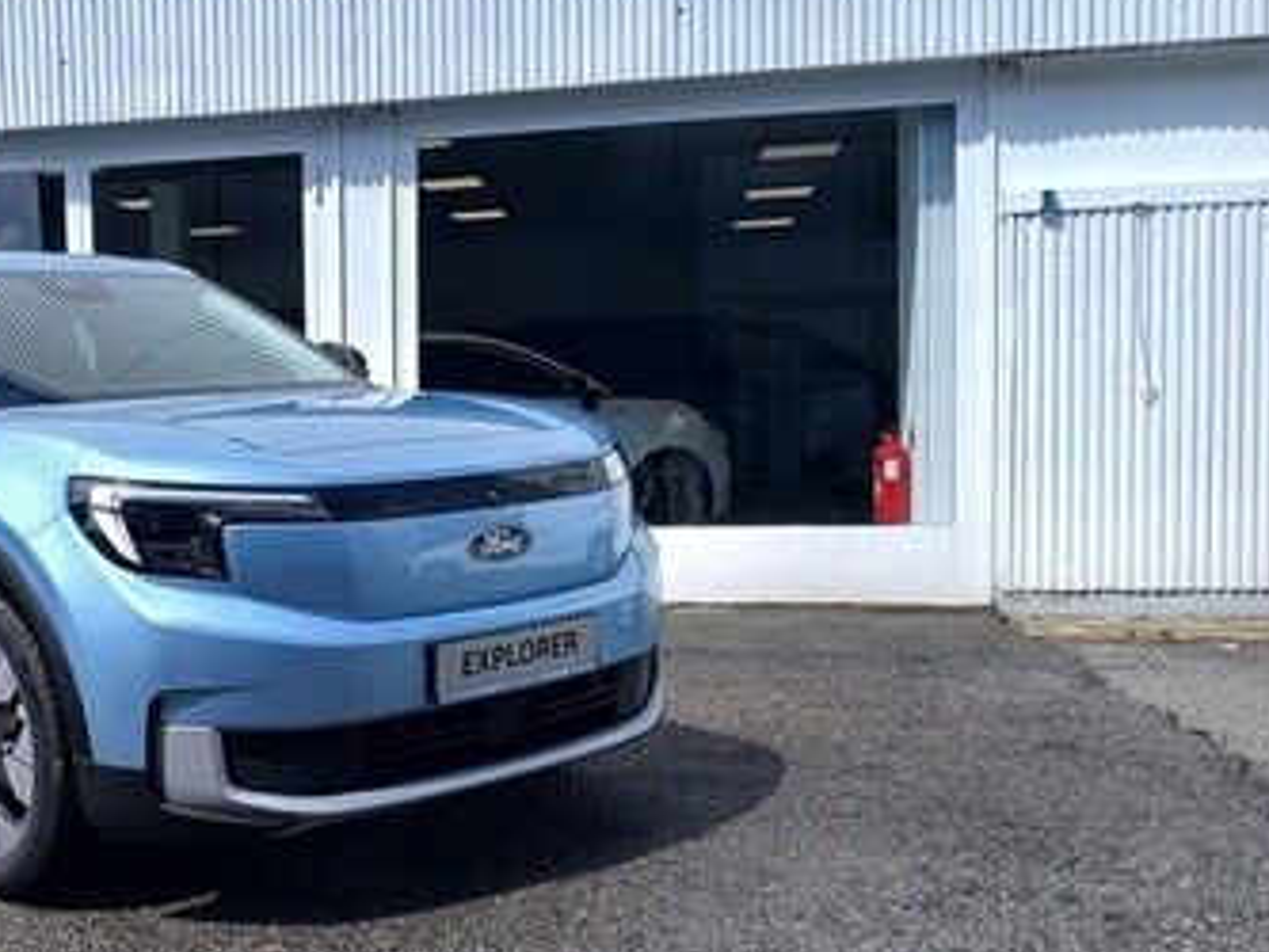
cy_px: 546
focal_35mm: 43
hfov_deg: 42.0
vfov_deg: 33.6
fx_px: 1577
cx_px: 263
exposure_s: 1/588
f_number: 1.8
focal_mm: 3.98
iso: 20
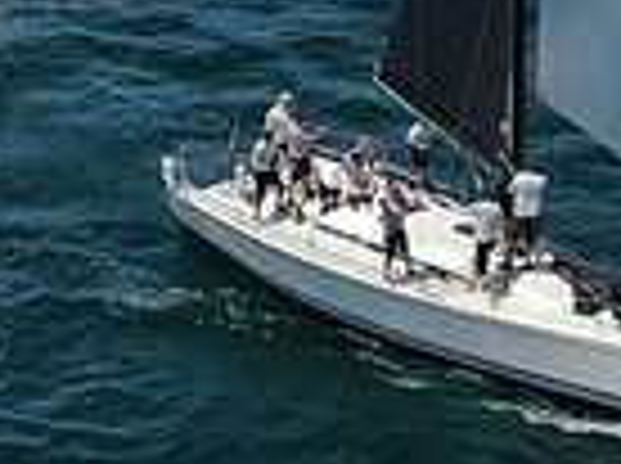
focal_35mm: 202
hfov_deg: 9.8
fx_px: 3618
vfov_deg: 7.2
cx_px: 418
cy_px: -282
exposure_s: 1/1000
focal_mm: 8.6
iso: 100
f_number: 3.8
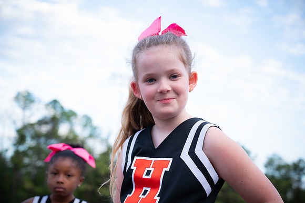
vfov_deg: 23.4
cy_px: 102
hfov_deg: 34.5
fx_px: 491
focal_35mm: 58
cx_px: 152
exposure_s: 1/640
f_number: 4
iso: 640
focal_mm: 58
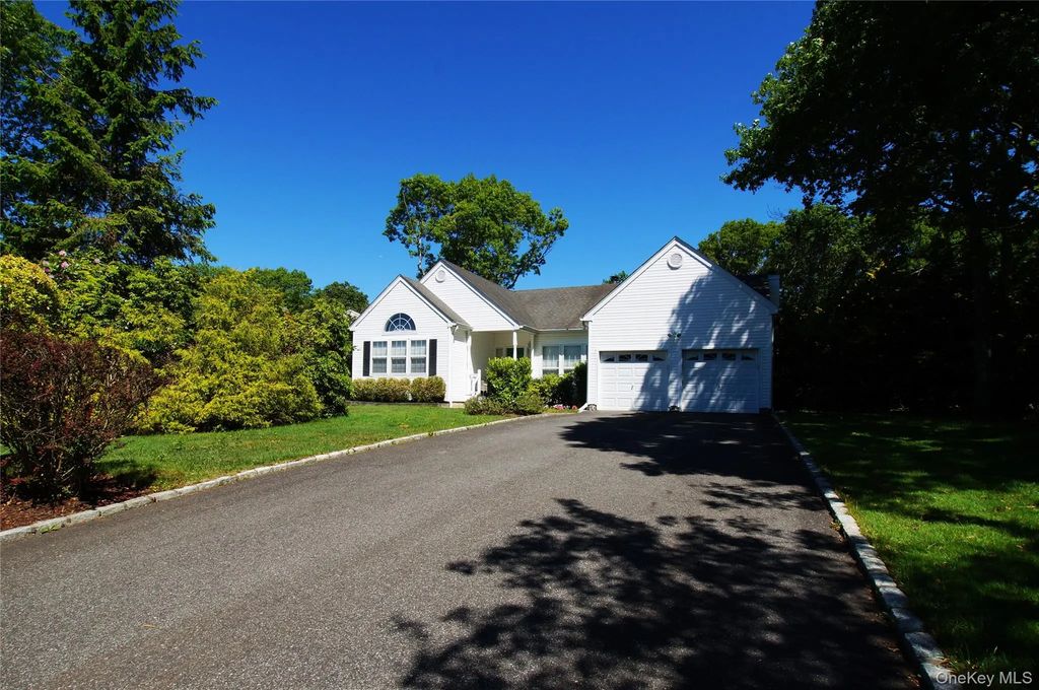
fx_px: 519
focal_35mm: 18
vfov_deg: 67.2
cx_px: 520
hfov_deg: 90.1
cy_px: 345
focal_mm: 12
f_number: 13
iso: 100
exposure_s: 1/160
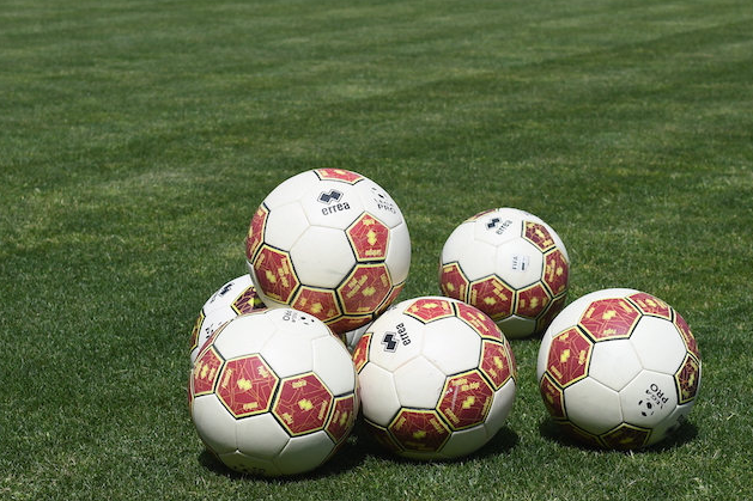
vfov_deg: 12.2
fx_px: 2342
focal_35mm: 112
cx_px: 407
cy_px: 256
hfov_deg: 18.3
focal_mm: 44
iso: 200
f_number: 6.3
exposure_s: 1/1250
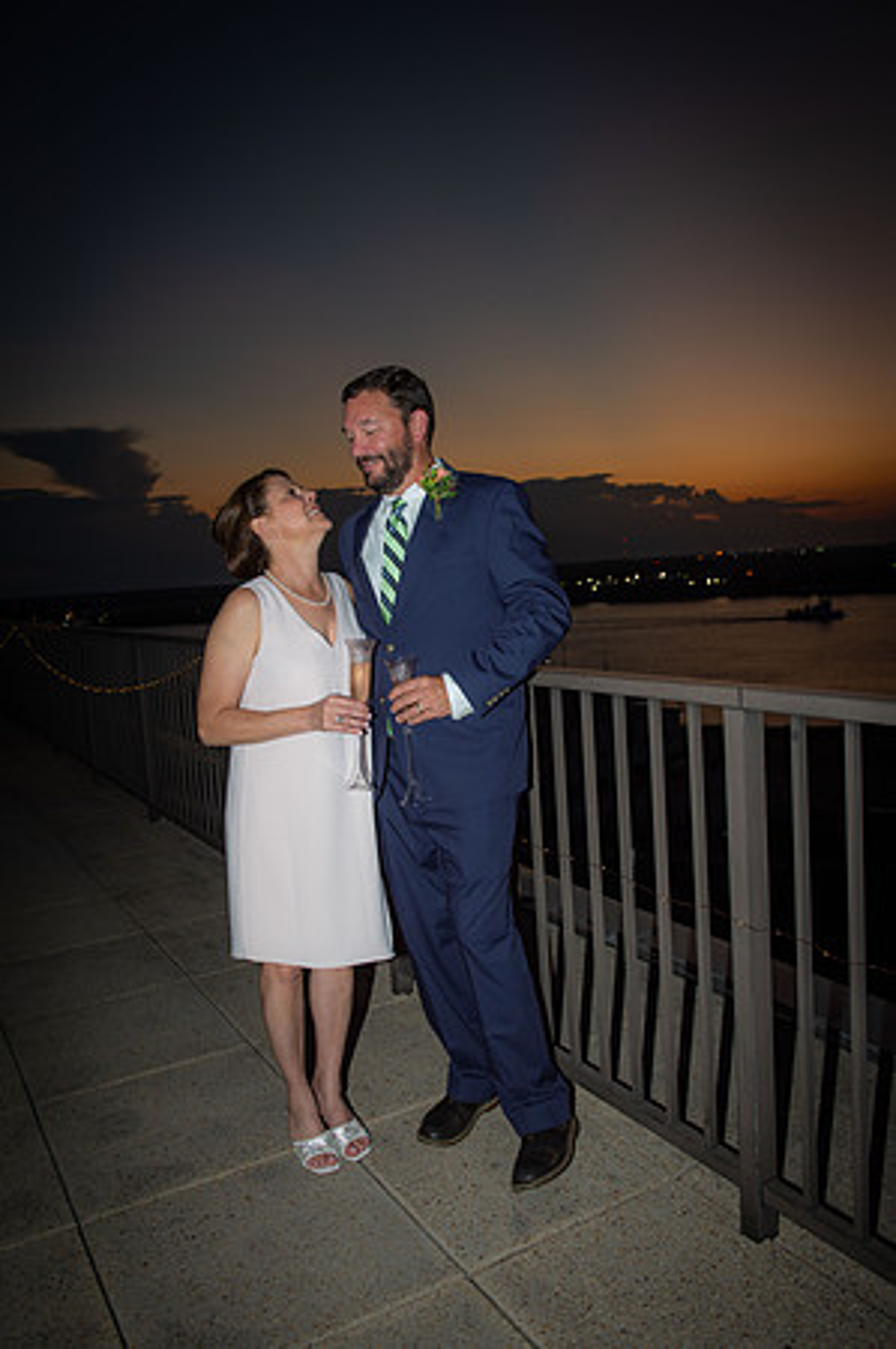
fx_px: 1048
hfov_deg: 46.3
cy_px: 674
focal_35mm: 28
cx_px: 448
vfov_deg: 65.5
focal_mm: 28
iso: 1000
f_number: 5
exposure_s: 1/250
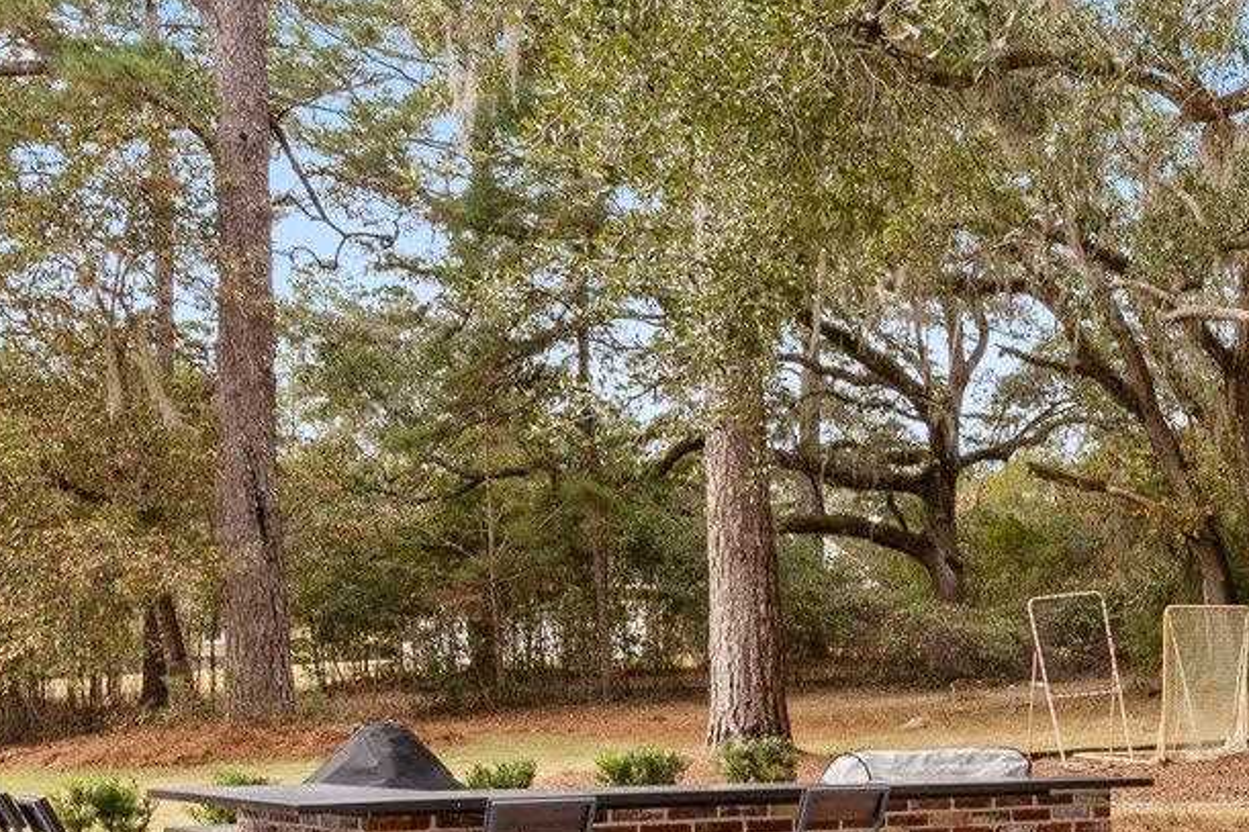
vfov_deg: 23.2
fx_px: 1977
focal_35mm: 57
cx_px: 1445
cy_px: 733
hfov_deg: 30.5
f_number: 9
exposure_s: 1/6
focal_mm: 17
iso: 100
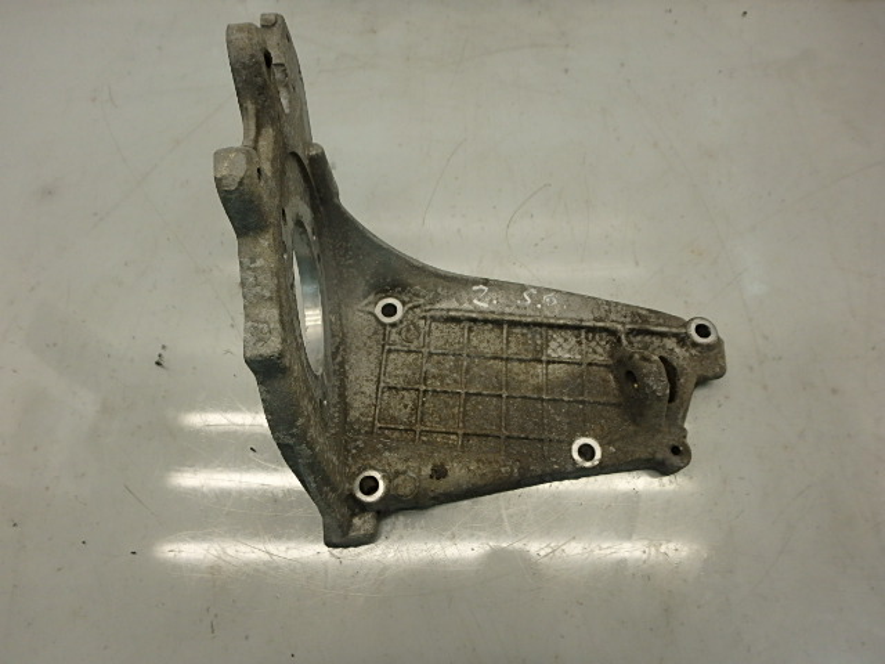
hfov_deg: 79.0
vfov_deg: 63.4
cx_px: 442
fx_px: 537
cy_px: 332
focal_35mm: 21
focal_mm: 3.7
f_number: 3.5
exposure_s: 1/60
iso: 160
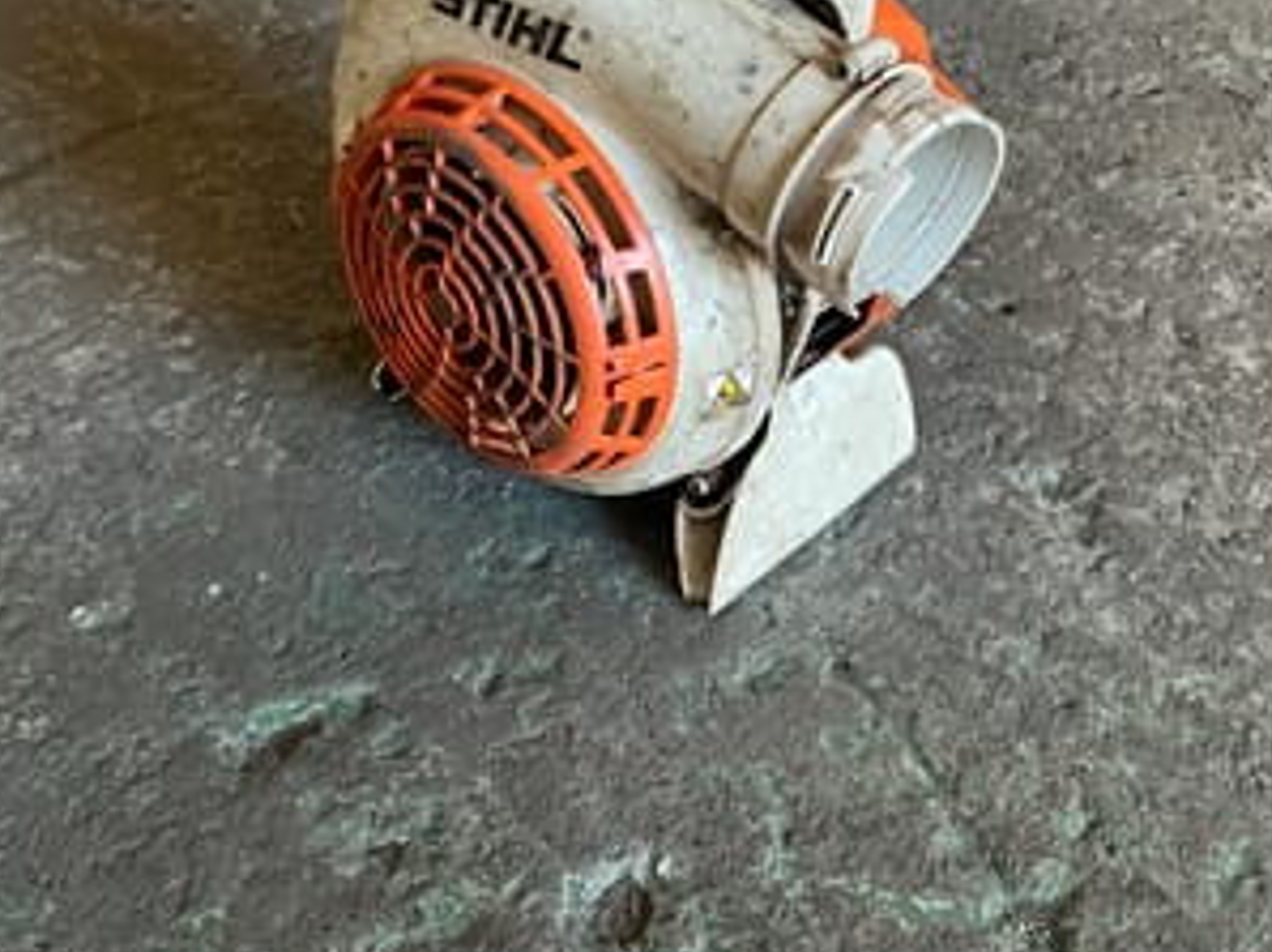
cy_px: 177
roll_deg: +2.0
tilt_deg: -31.6
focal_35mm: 47
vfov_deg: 30.0
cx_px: 555
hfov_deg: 40.4
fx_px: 1726
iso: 125
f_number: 1.8
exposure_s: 1/50
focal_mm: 3
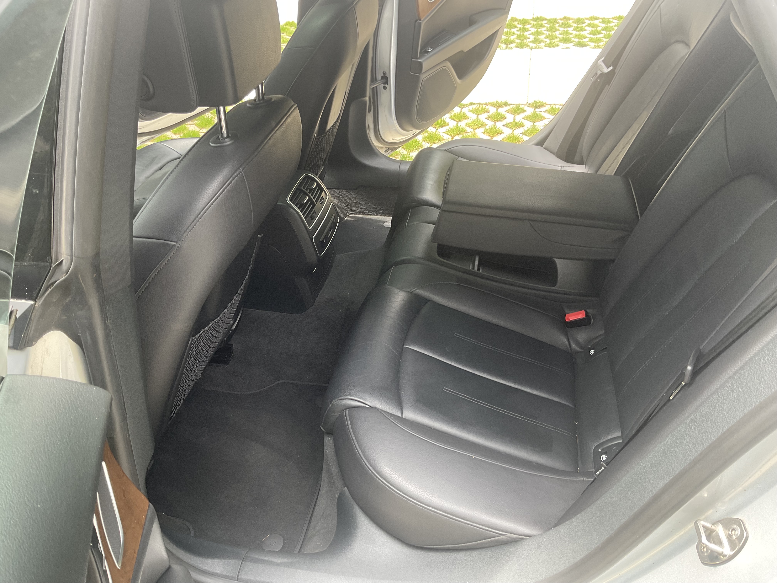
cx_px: 388
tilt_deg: -34.7
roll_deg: +5.1
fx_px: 651
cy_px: 292
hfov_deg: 61.7
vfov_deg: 48.2
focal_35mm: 29
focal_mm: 3
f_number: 1.8
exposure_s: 1/120
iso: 50
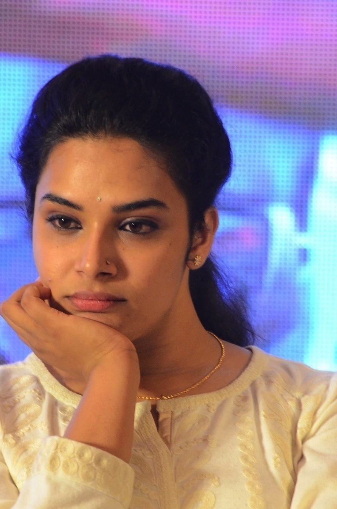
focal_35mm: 492
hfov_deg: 2.8
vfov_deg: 4.2
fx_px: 6941
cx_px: 106
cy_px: 367
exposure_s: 1/80
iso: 2000
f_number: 6.3
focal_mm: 220
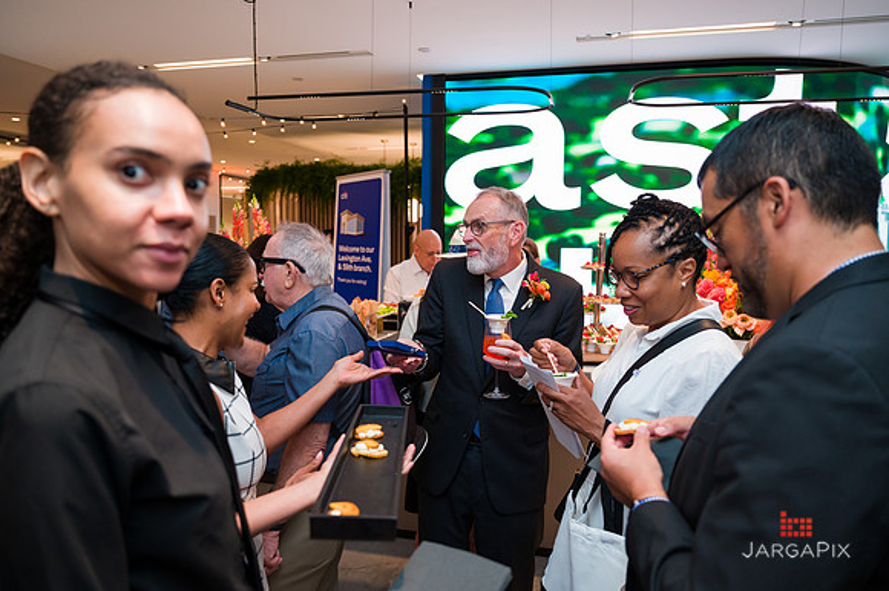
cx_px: 444
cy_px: 296
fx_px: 648
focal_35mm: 26
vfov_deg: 49.1
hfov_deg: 68.9
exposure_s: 1/160
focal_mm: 26
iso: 800
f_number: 3.2
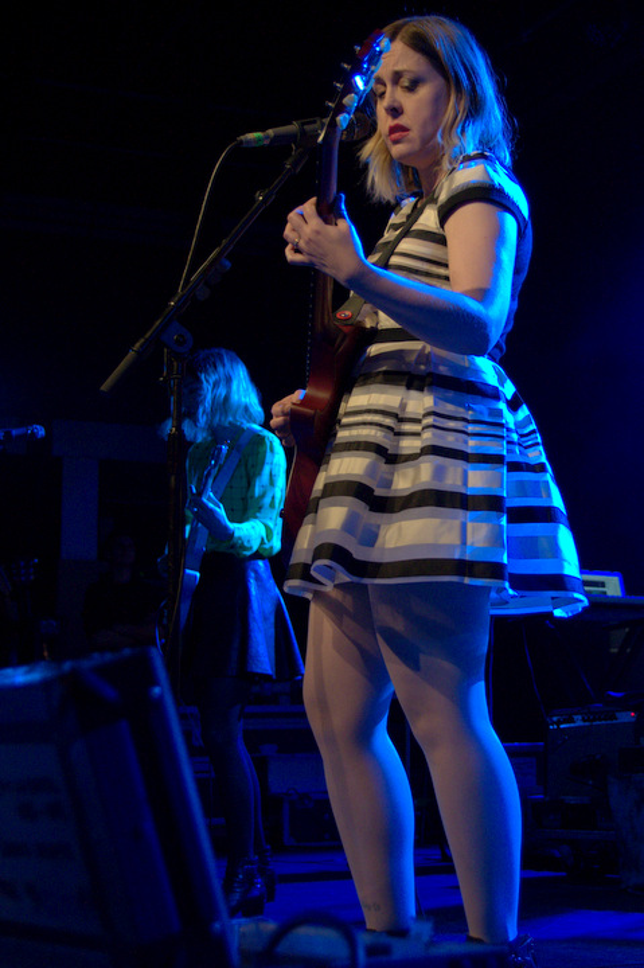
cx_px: 322
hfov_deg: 33.0
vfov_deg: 48.0
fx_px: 1088
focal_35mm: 40
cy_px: 484
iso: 800
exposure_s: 1/80
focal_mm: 27
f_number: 2.8
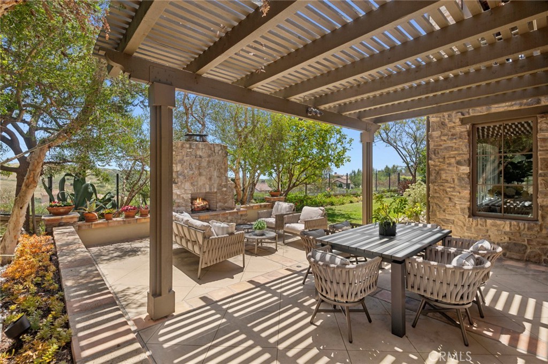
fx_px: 243
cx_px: 274
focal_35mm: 16
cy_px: 182
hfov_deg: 96.8
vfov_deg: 73.7
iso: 125
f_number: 9
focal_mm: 16
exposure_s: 1/125
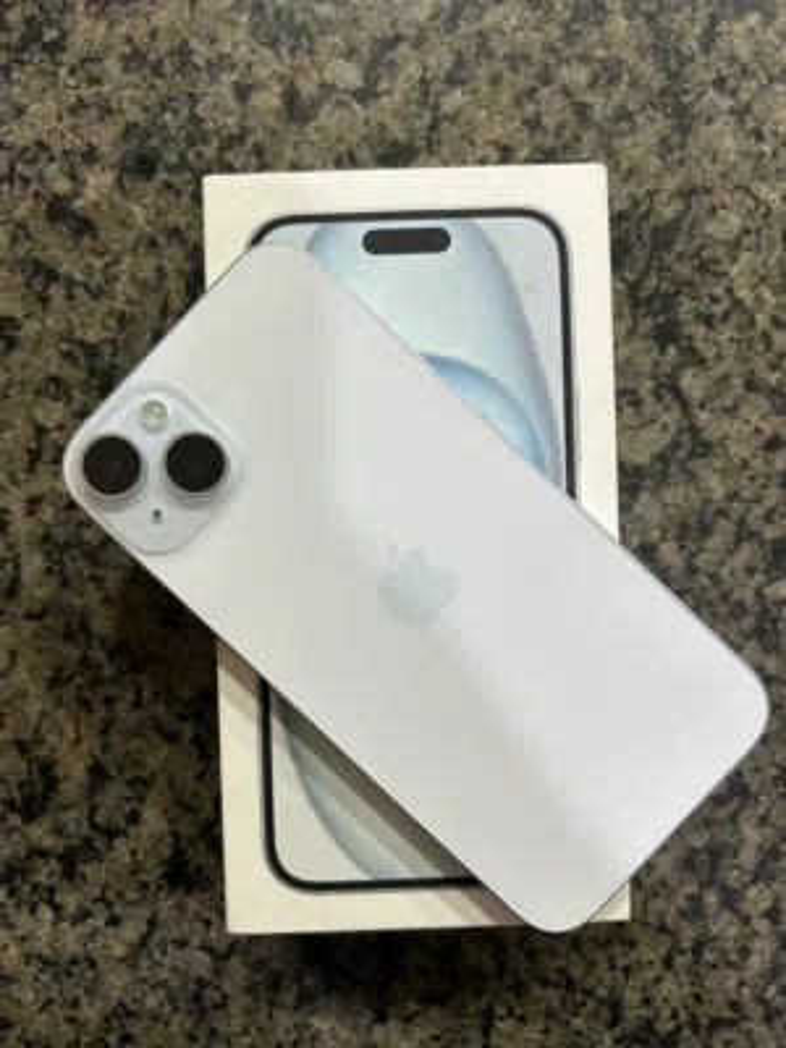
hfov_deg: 53.1
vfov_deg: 67.3
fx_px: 787
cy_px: 524
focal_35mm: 26
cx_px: 393
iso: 80
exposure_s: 1/50
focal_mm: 5.7
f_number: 1.5
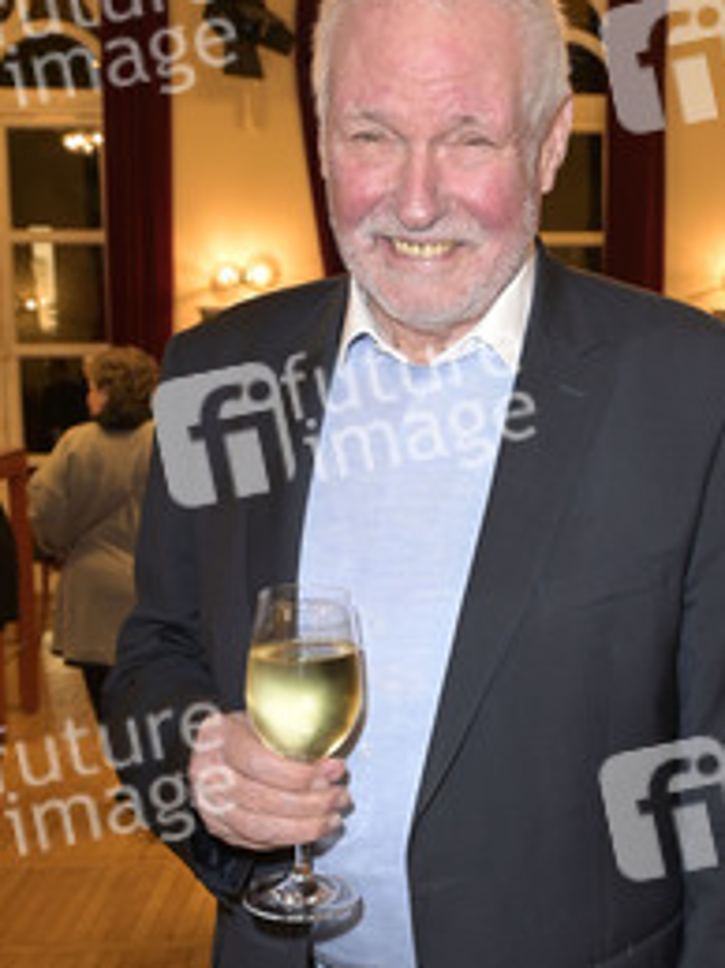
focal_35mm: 46
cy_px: 605
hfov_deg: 31.4
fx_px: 1286
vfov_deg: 41.0
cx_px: 452
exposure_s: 1/50
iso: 2500
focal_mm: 31
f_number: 5.6
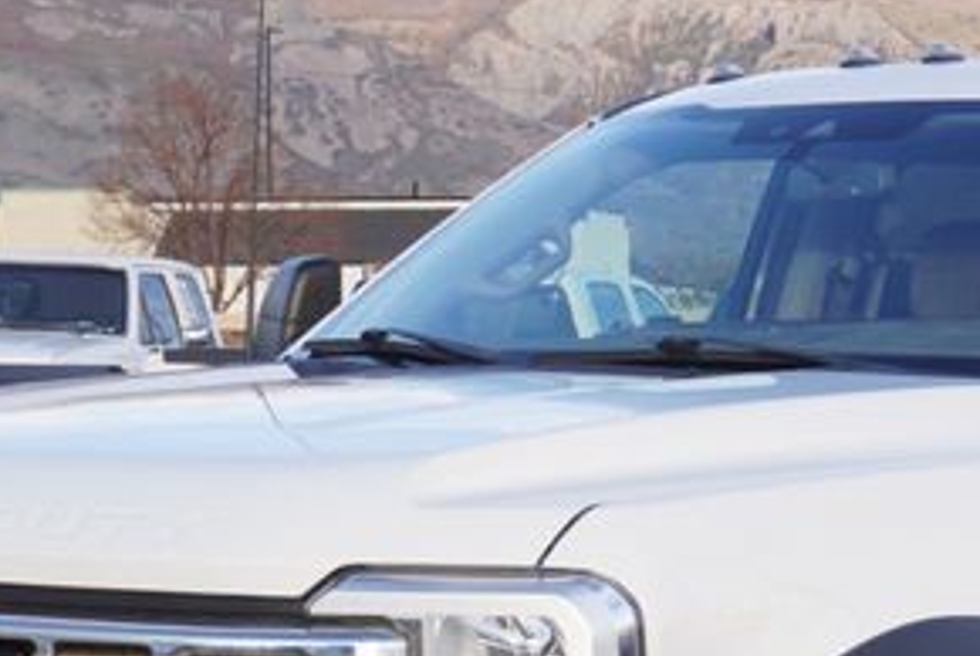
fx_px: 4190
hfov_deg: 13.2
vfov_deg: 8.8
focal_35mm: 154
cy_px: 818
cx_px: 987
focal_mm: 29
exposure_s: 1/100
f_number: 6.3
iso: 100
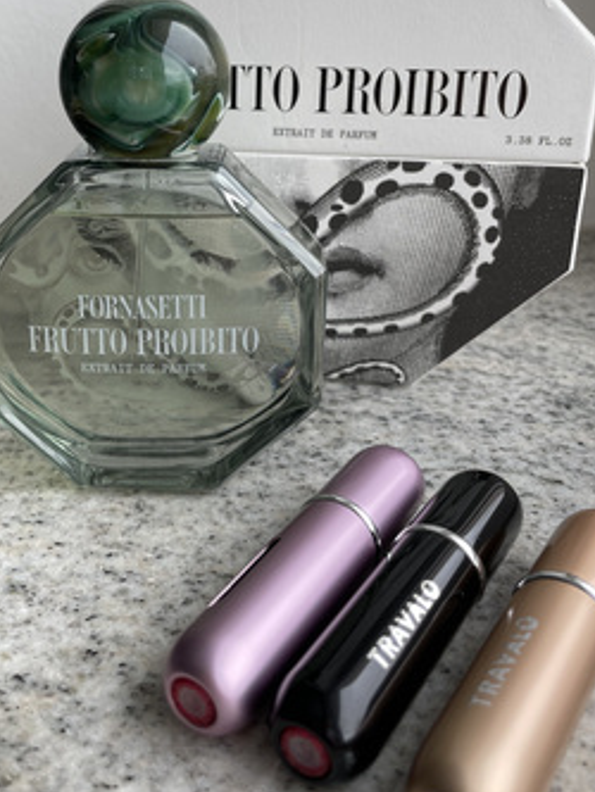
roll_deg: -0.2
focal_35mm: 39
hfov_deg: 36.4
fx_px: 893
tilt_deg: -20.3
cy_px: 295
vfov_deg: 47.4
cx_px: 194
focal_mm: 4.2
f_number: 1.6
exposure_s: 1/121
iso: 32
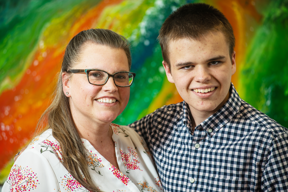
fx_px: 1479
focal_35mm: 185
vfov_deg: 7.4
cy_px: 96
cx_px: 144
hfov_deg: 11.1
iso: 250
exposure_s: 1/160
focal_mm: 185
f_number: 3.5
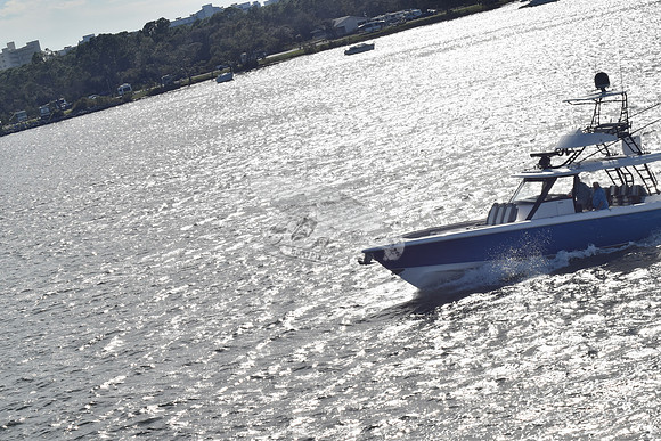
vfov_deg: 13.0
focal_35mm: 105
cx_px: 330
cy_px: 220
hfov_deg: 19.5
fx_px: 1928
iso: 400
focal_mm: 70
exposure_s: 1/1000
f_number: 13
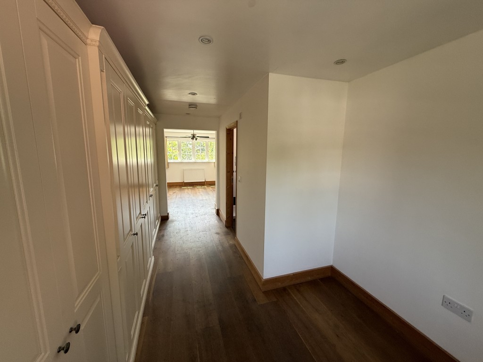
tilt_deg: -9.1
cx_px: 242
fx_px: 195
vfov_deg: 85.7
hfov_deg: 102.1
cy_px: 181
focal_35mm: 14
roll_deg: -0.9
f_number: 2.2
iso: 125
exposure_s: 1/99
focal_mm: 2.22
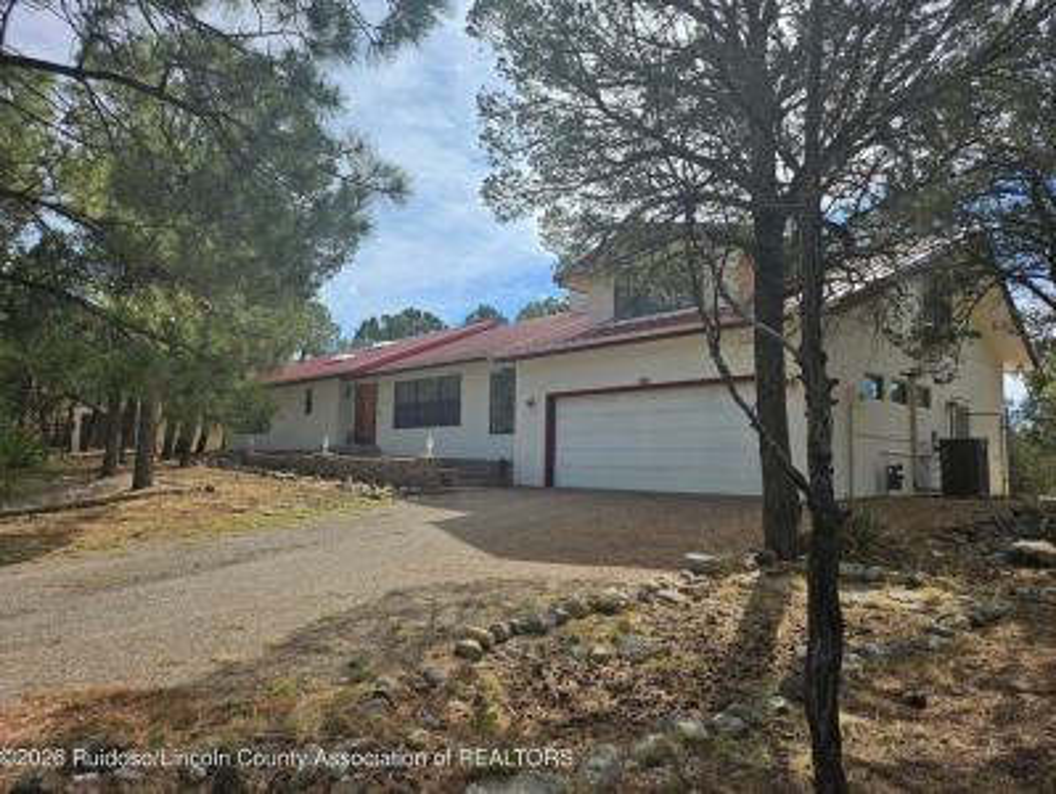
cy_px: 397
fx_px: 733
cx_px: 528
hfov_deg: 71.5
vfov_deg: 56.9
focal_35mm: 24
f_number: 1.8
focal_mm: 5
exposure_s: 1/3238
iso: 50
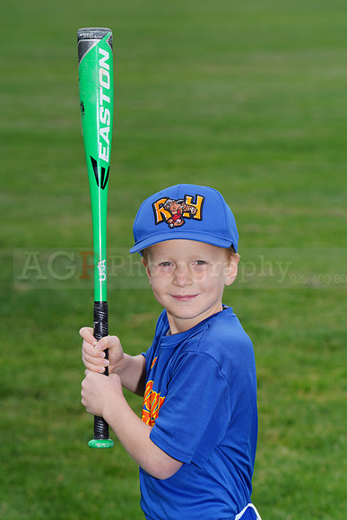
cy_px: 260
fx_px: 2731
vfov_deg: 10.9
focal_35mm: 189
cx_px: 174
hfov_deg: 7.3
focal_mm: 189
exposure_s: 1/200
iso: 160
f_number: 9
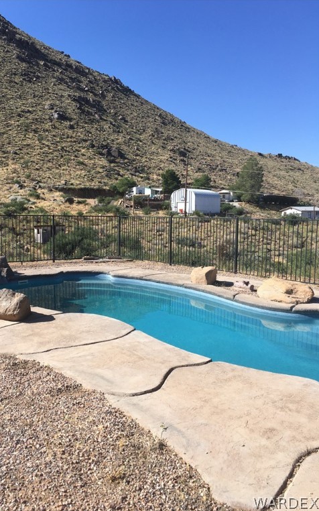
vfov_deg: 61.2
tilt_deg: -7.1
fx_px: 431
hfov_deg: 40.4
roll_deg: +0.9
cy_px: 256
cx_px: 129
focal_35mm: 31
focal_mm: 4.15
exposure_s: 1/1709
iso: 25
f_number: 2.2
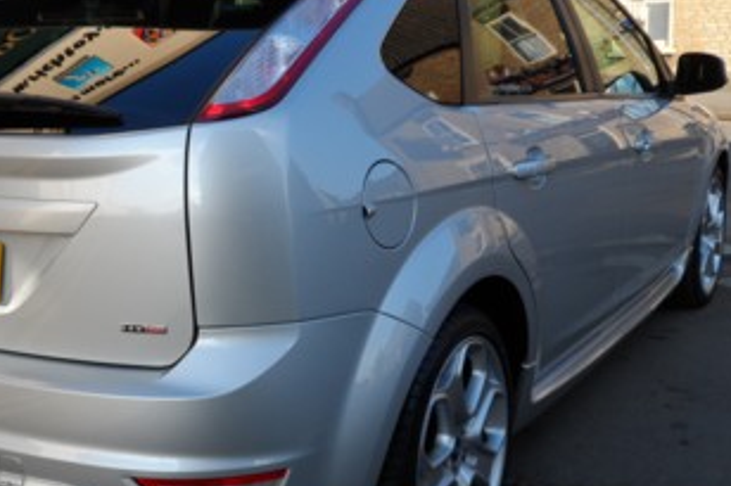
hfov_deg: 37.8
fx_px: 1055
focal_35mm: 52
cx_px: 242
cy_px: 258
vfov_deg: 26.0
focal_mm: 6.5
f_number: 3.5
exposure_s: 1/500
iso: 80
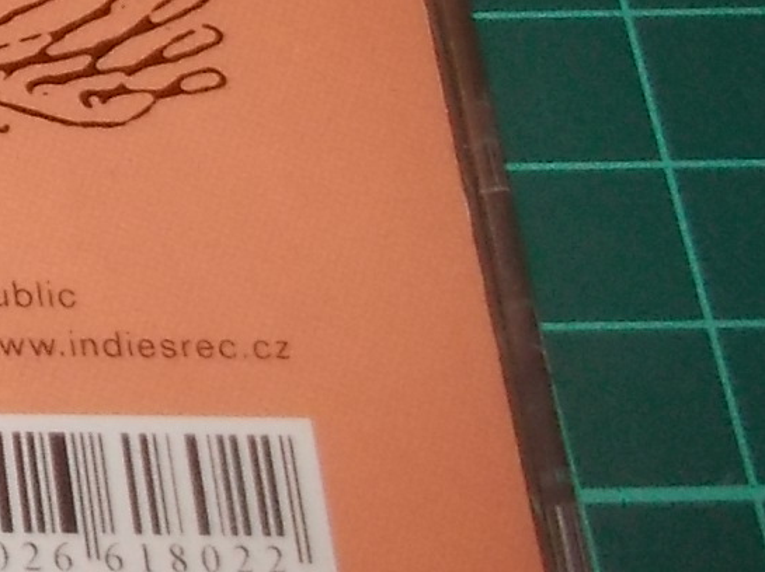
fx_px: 2672
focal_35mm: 121
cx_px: -745
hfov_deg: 13.9
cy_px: -62
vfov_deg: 12.0
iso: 200
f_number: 3.3
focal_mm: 4.1
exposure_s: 1/30
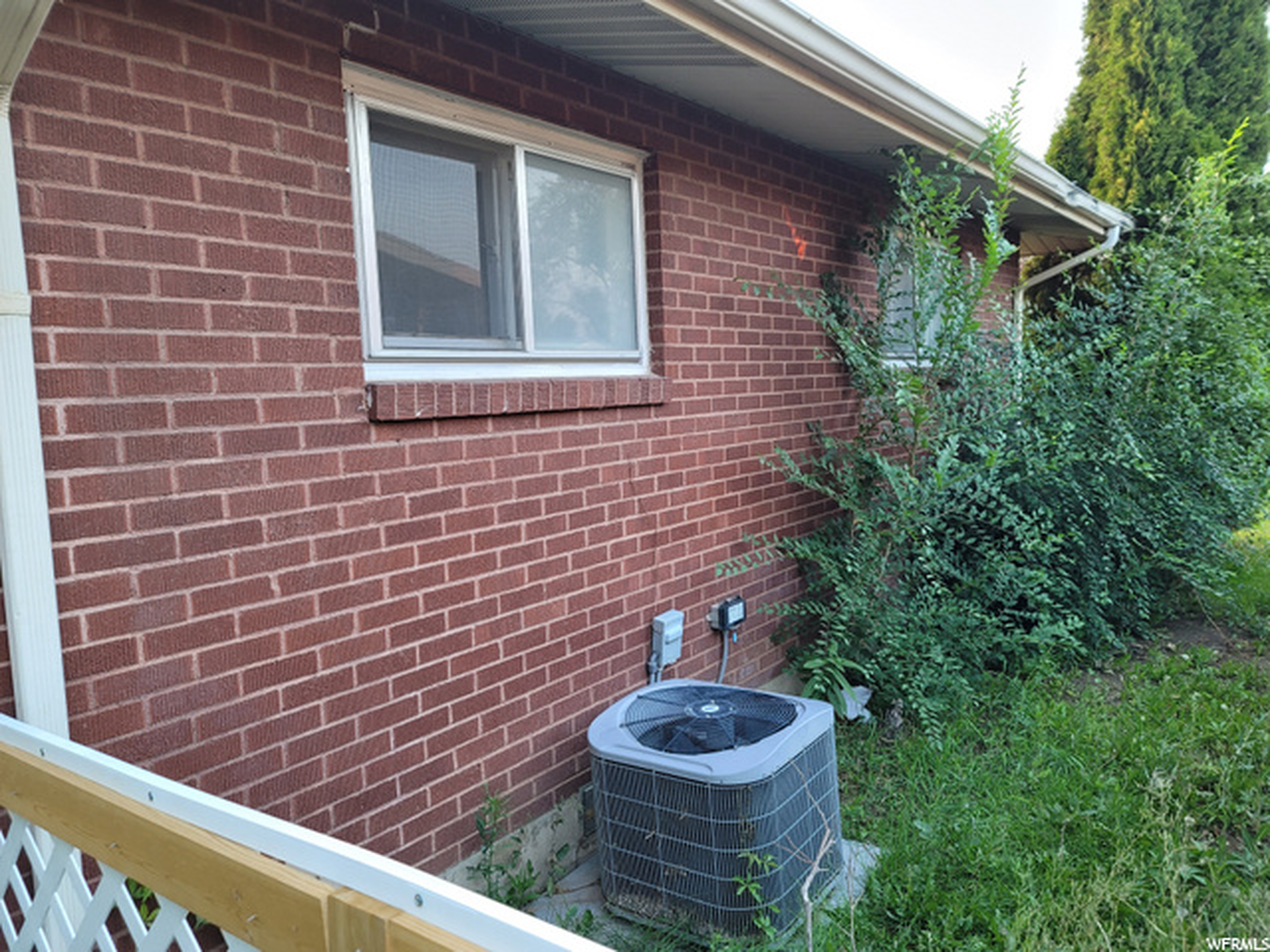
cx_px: 635
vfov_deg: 54.9
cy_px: 476
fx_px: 917
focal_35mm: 25
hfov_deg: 69.4
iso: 250
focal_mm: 7
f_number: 1.8
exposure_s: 1/119
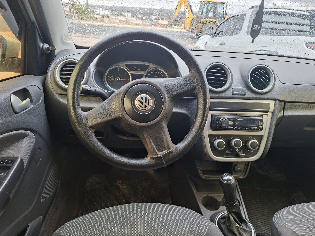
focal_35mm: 23
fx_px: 209
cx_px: 158
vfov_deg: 58.9
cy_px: 118
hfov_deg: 73.9
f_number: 1.8
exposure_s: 1/120
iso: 80
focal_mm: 5.54
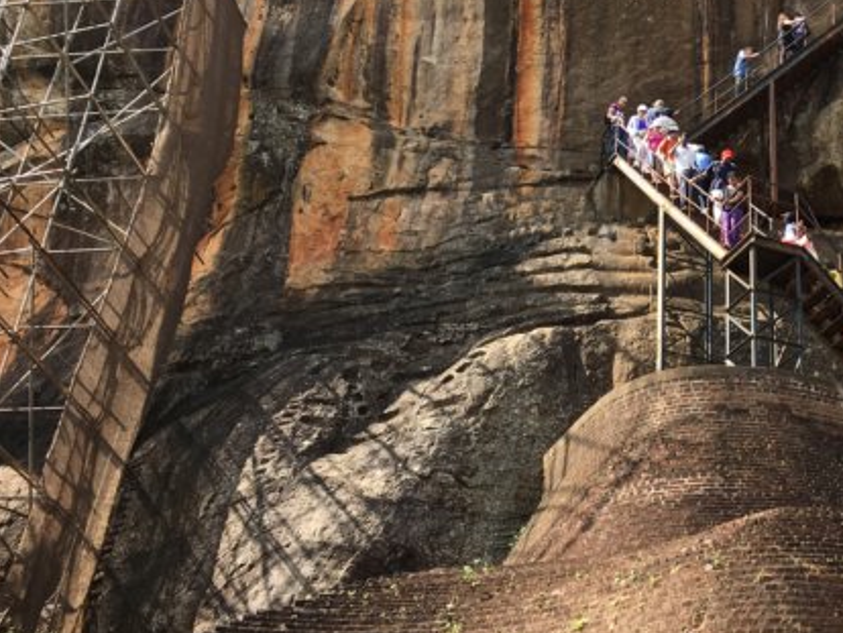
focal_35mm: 56
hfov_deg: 32.4
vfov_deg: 25.7
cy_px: 126
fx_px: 1365
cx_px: 778
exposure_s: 1/444
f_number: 2.2
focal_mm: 4.15
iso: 25
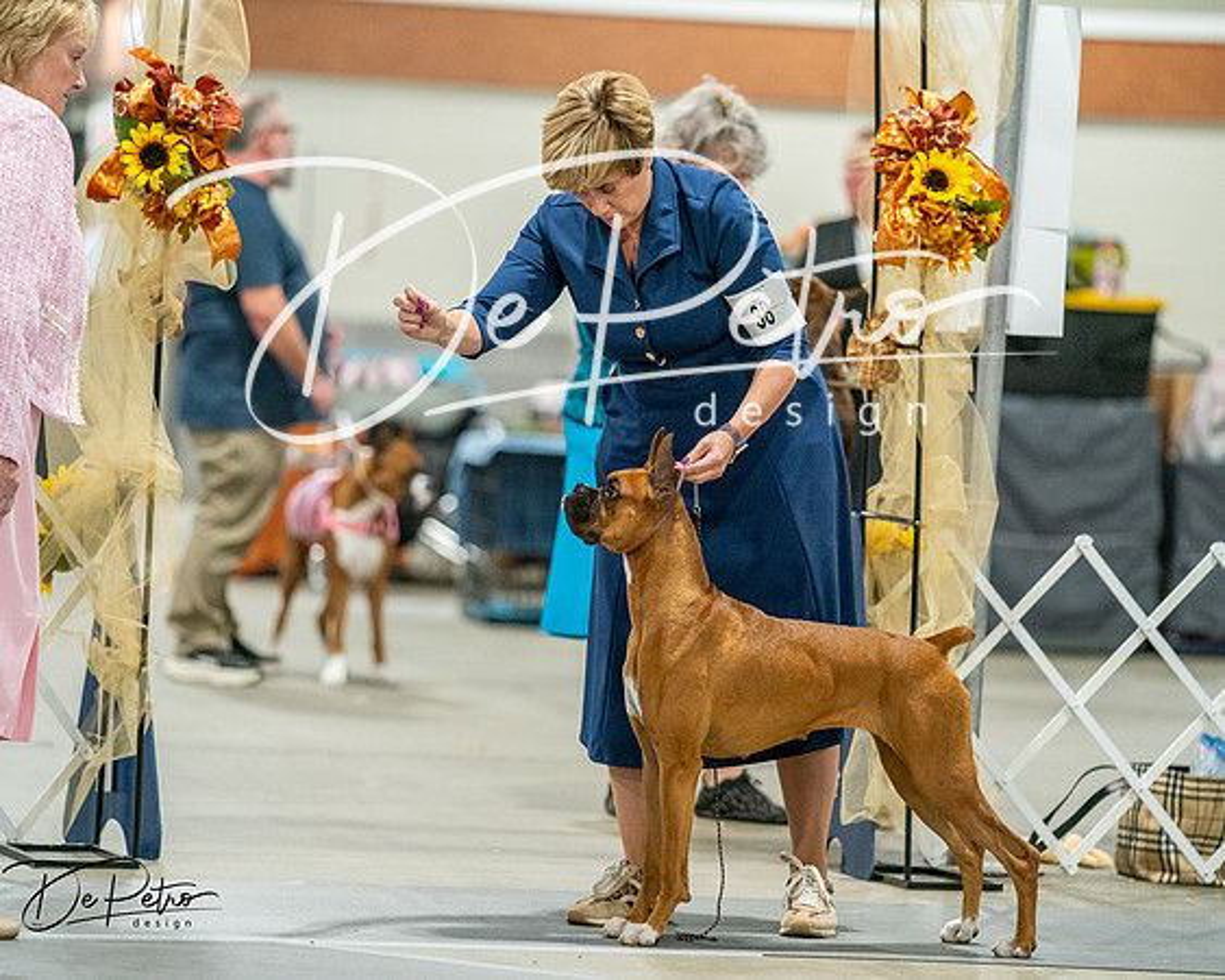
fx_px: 8163
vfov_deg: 6.9
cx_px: 612
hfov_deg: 8.6
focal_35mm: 225
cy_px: 490
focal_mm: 200
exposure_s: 1/250
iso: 6400
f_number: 3.2
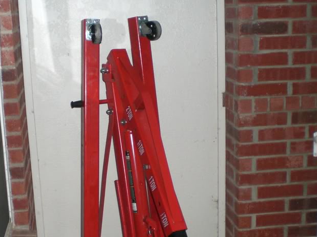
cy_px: 172
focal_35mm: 63
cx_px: 127
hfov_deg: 30.7
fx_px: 577
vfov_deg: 23.1
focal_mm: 6.3
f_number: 3.1
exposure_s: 1/60
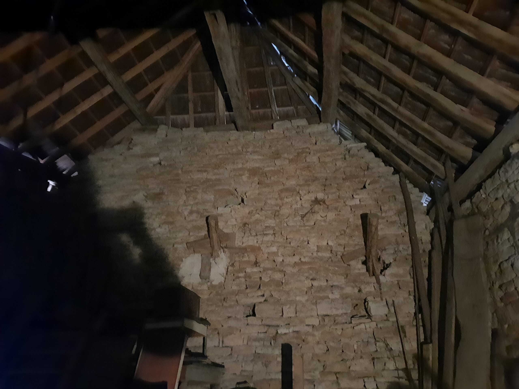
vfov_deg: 54.9
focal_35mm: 25
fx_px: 375
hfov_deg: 69.4
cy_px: 194
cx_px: 260
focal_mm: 4.6
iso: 2500
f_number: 2
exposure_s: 1/10
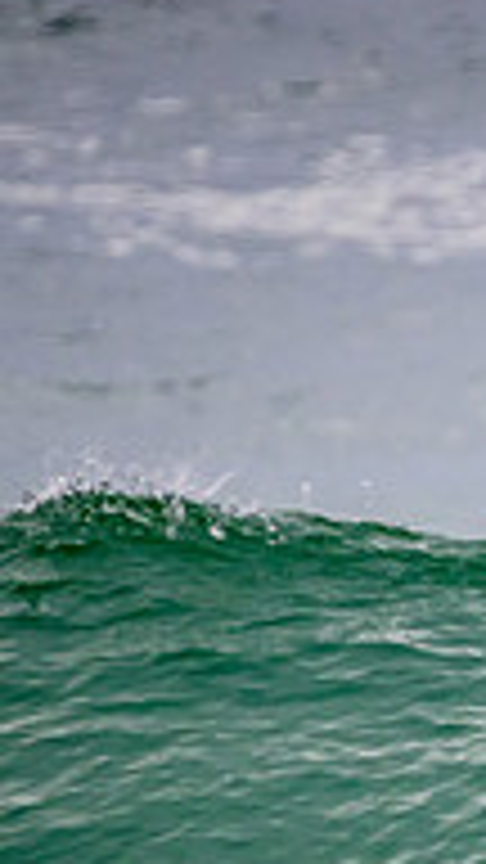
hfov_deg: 0.5
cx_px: 1125
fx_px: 57962
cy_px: 767
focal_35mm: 2530
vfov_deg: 0.9
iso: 3200
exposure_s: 1/1600
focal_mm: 800
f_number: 11
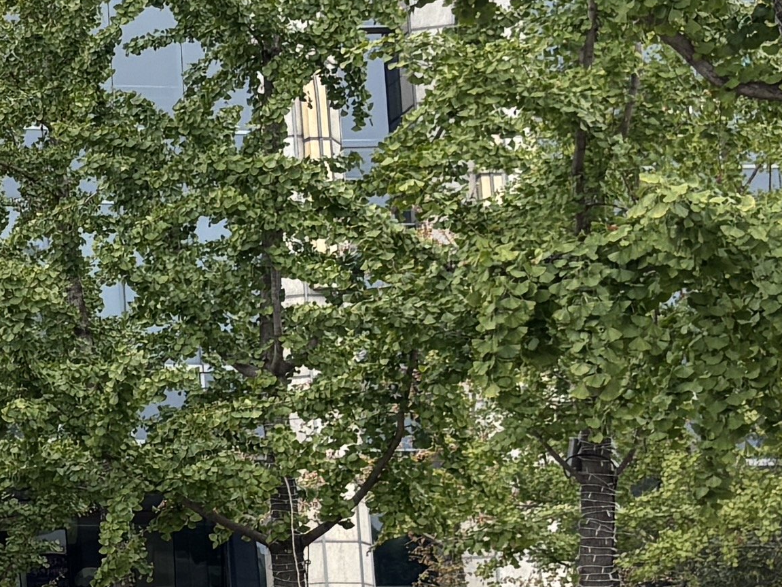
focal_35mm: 129
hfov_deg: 13.8
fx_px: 2914
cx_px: -561
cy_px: 293
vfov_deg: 11.5
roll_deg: +0.9
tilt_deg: +10.3
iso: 50
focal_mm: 5.96
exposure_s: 1/1233
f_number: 1.6
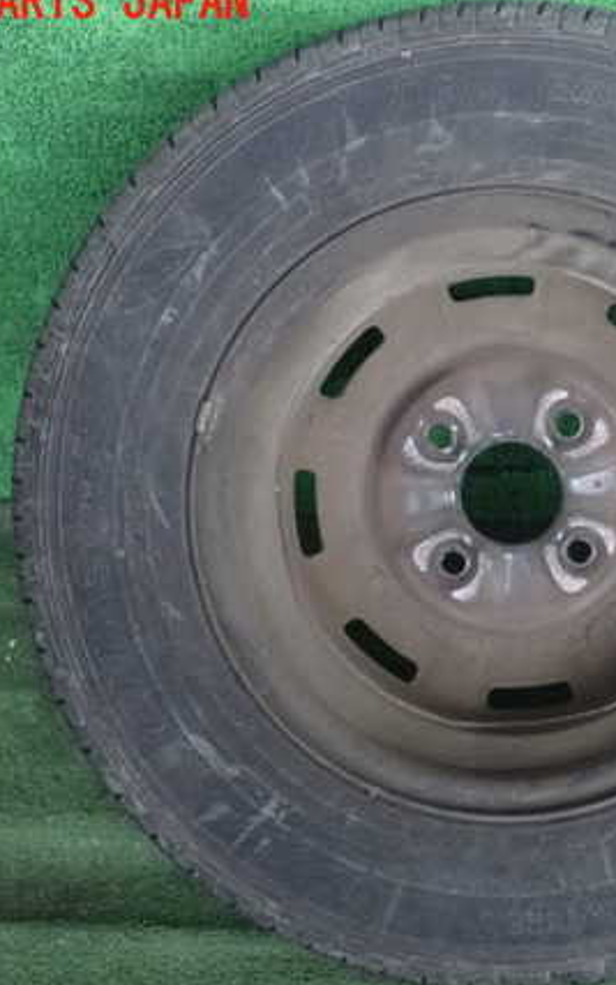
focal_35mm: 70
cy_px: 494
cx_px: 521
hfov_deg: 18.4
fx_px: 1880
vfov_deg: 29.4
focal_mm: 8.4
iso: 1600
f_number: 3.1
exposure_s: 1/125
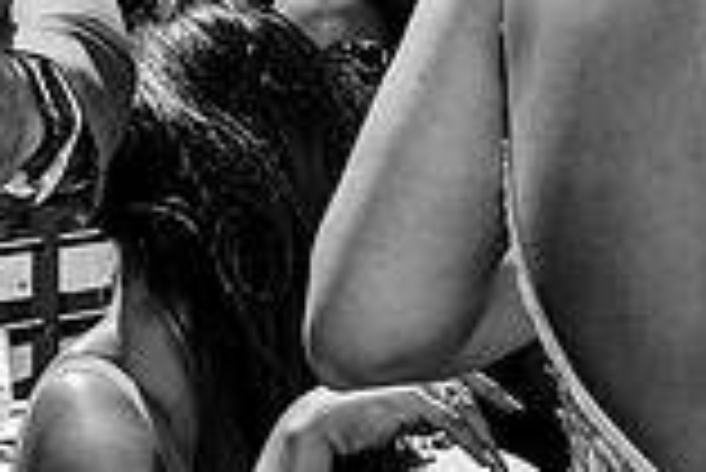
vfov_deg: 7.4
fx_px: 3494
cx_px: -699
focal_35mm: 178
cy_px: -470
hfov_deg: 10.6
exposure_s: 1/250
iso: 50
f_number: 7.1
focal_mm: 35
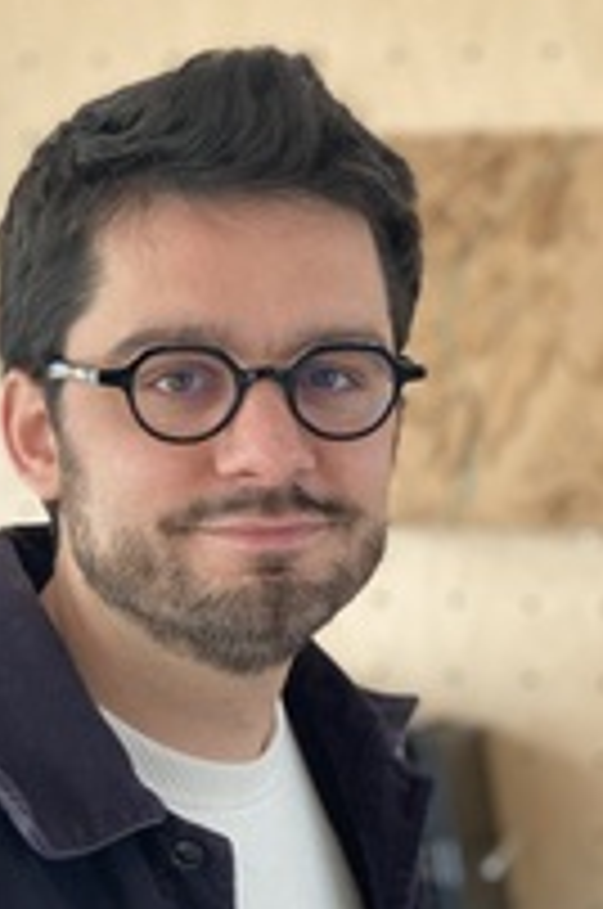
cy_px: 662
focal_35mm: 94
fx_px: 2370
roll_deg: -1.5
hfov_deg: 14.5
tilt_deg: -6.1
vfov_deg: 21.6
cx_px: 277
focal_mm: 6
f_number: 2
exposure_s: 1/112
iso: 250
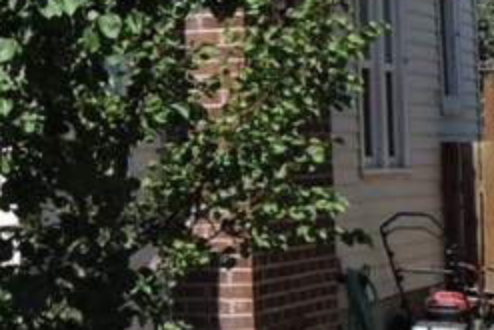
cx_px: -453
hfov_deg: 11.0
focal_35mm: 172
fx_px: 2362
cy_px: -29
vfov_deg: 7.9
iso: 100
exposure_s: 1/1250
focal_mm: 7.1
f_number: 3.3
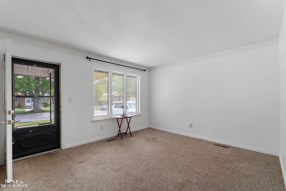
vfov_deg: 77.3
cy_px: 96
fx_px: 119
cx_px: 143
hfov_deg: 100.4
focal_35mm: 15
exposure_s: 1/4
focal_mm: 10
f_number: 7.1
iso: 640
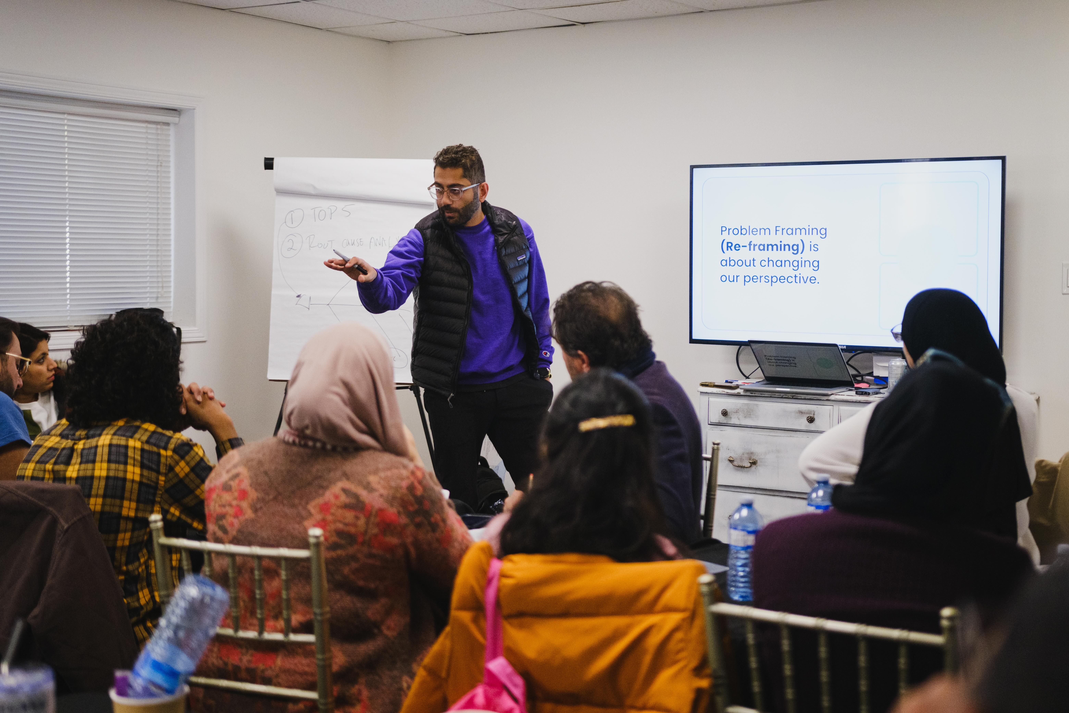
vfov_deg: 25.5
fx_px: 1574
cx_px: 534
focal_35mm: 53
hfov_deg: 37.5
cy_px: 356
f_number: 2
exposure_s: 1/200
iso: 2500
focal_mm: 35
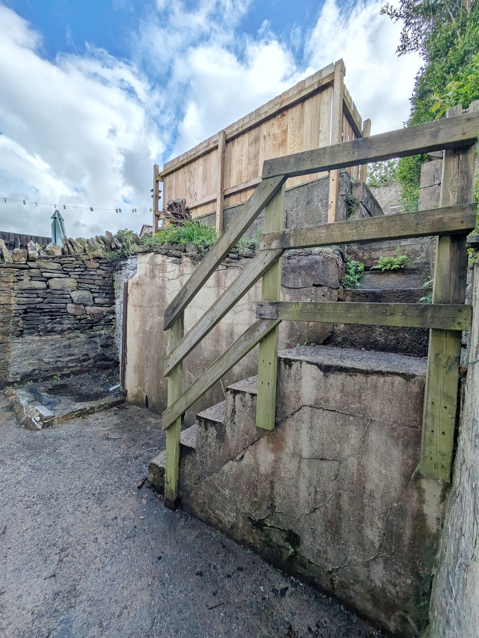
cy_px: 319
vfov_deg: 102.0
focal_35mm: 14
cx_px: 240
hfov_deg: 85.7
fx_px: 258
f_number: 2.2
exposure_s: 1/953
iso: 22
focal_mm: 1.83
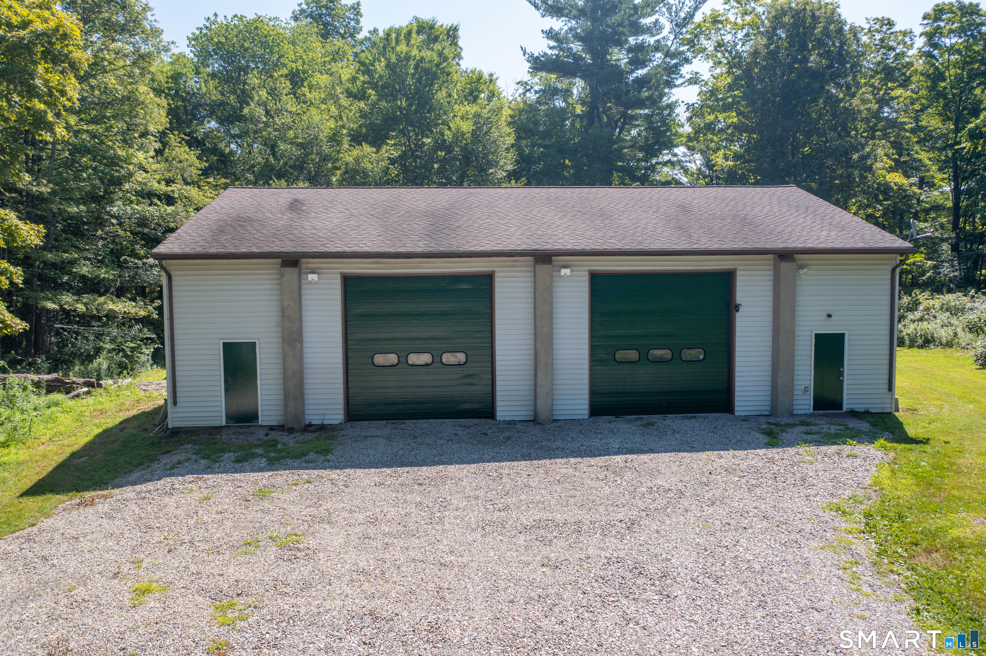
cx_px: 493
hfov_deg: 65.5
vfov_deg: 46.4
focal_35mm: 28
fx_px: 767
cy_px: 328
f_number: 2.8
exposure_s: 1/80
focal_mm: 10.26
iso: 100
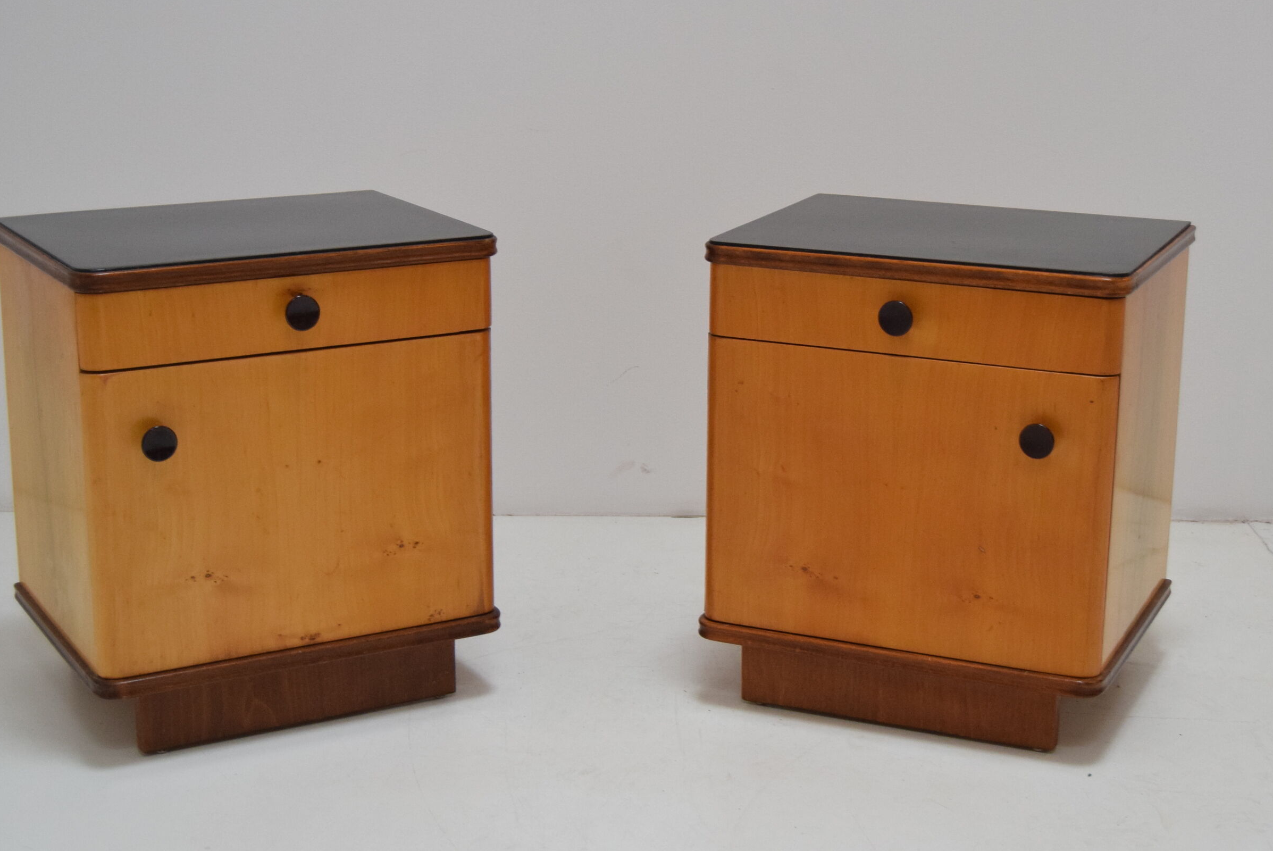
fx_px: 2123
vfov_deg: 22.7
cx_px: 697
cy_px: 397
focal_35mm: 60
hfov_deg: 33.4
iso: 1600
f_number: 4.5
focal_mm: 32
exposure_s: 1/60
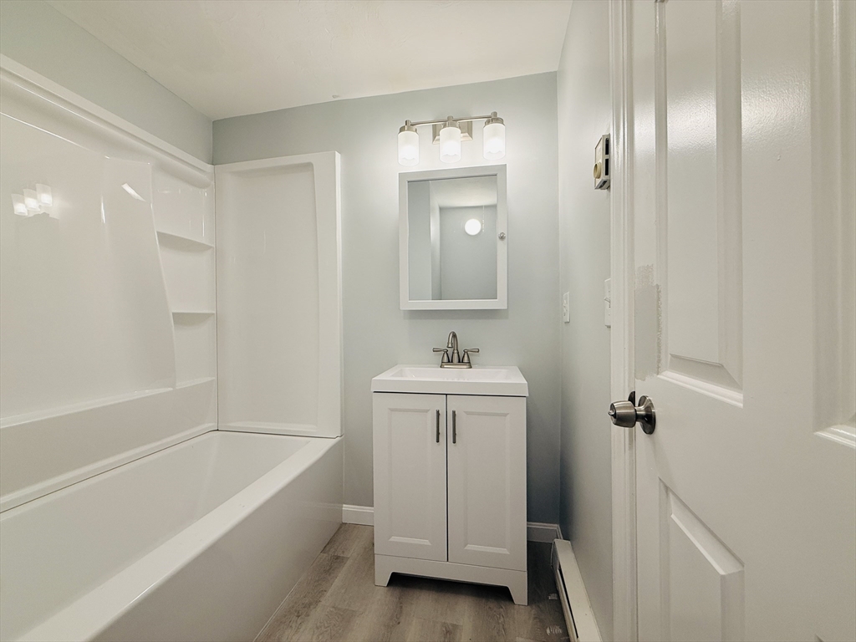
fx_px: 346
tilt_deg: +0.1
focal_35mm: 14
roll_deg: +0.7
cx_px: 428
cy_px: 321
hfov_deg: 102.1
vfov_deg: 85.7
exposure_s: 1/120
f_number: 2.2
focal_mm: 2.22
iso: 80
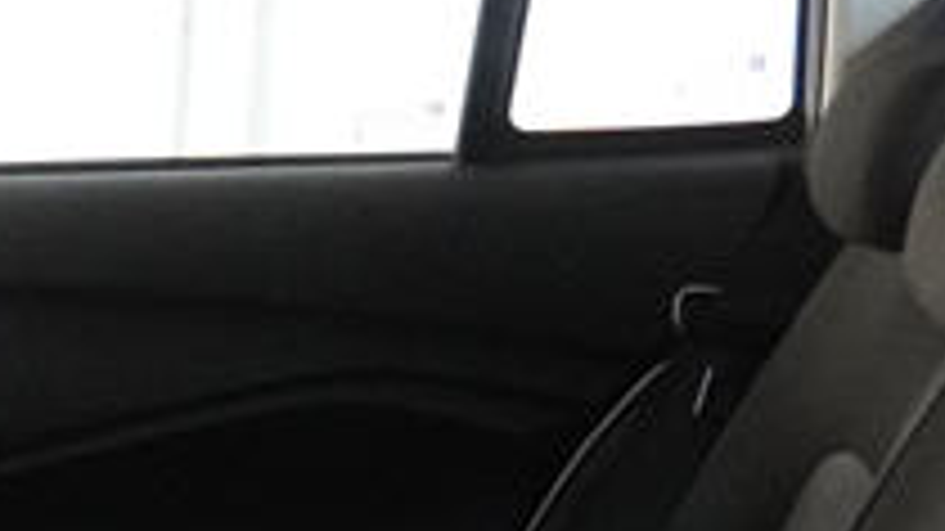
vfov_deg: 8.8
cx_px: -315
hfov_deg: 15.6
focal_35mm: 131
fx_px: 3271
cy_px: 1033
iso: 5000
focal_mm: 17
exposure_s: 1/160
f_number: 2.8
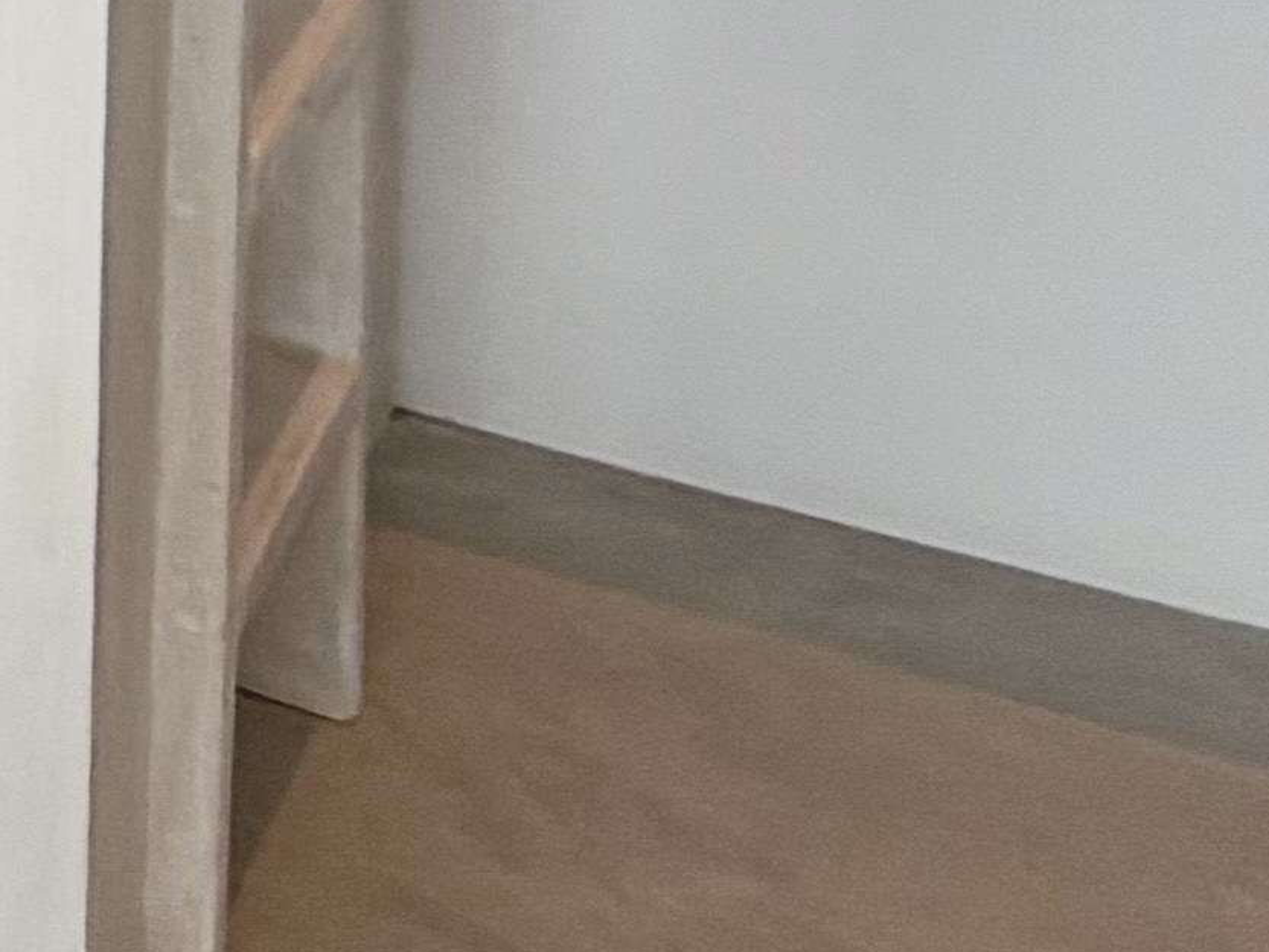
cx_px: -2547
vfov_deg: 12.8
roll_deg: +0.2
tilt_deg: -2.0
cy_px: -1139
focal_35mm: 96
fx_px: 3520
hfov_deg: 11.4
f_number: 2.2
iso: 40
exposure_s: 1/120
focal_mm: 2.22
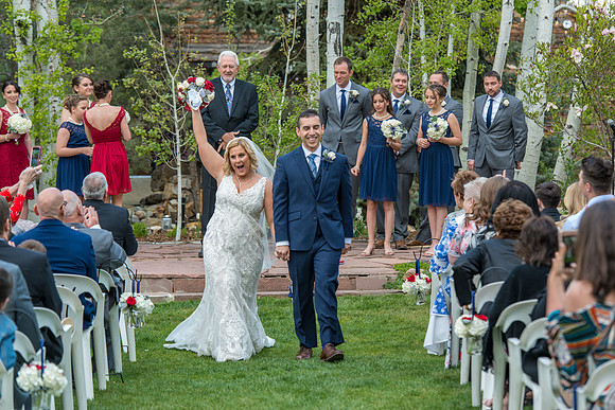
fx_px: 2221
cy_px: 205
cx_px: 308
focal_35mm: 130
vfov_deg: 10.6
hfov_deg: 15.8
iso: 400
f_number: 5
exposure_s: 1/200
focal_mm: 130
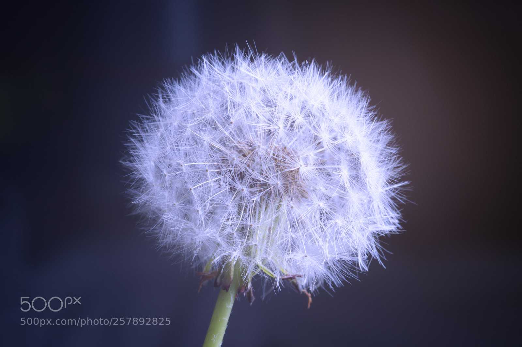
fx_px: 2282
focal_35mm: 158
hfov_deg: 13.0
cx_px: 261
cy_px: 174
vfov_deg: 8.7
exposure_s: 1/60
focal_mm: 105
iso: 100
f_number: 11
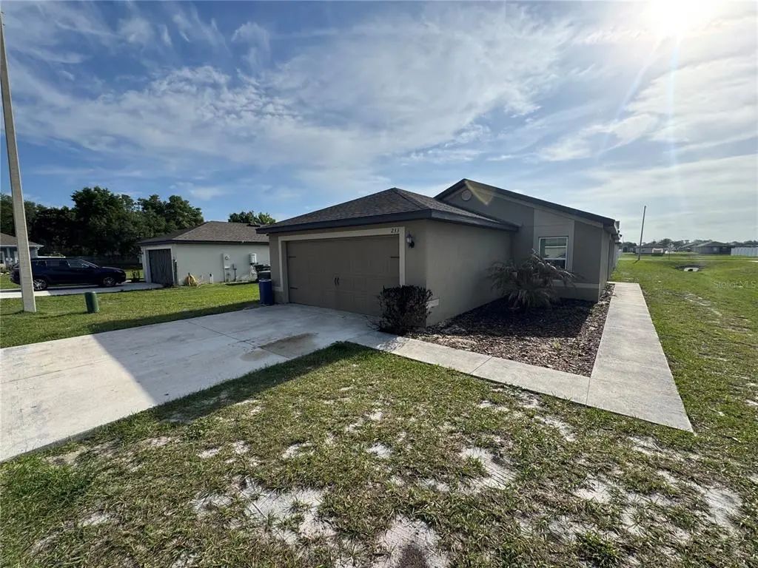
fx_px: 307
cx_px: 379
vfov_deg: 85.7
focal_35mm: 14
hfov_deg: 102.1
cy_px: 284
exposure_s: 1/2028
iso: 50
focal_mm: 2.22
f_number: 2.2
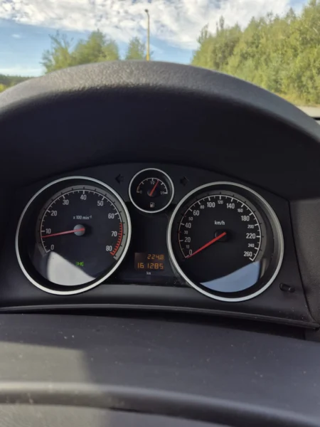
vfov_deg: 73.9
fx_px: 283
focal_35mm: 23
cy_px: 214
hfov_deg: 58.9
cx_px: 160
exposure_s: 1/492
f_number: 1.8
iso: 25
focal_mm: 5.4
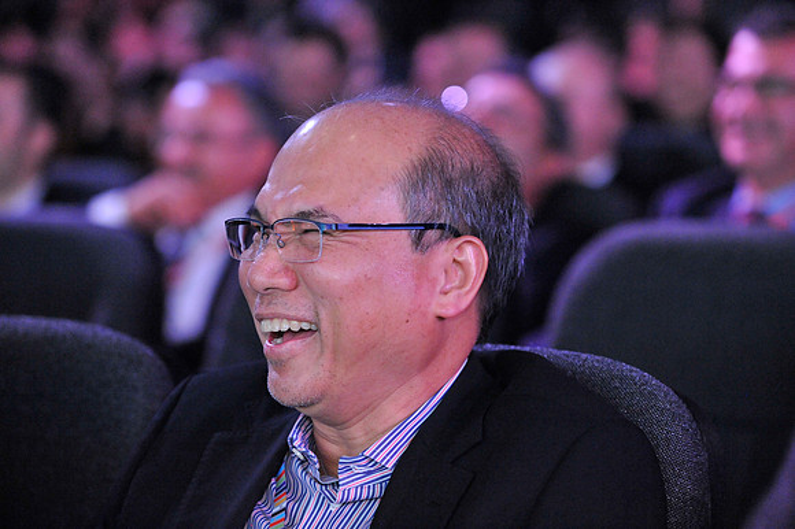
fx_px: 2869
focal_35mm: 130
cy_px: 264
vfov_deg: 10.5
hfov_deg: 15.8
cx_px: 398
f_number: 4
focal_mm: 130
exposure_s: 1/80
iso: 6400
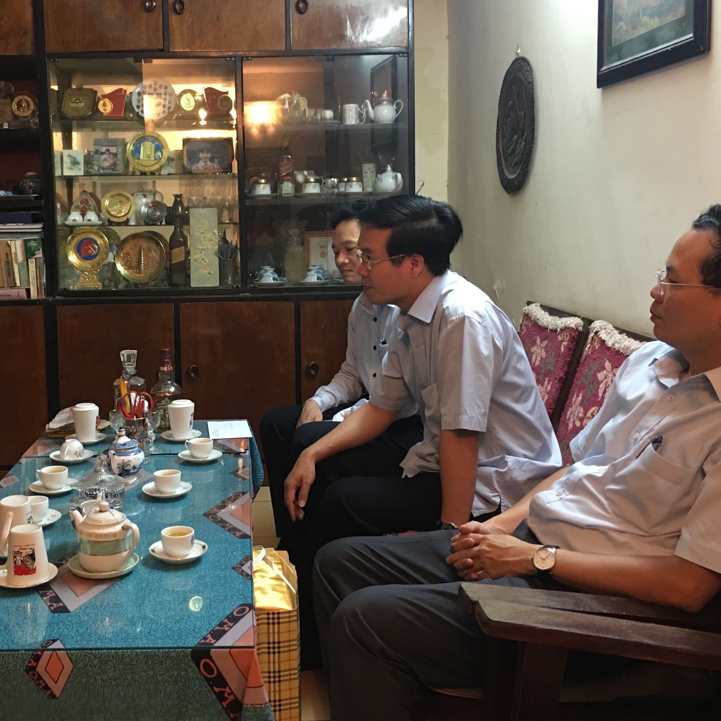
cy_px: 318
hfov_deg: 42.3
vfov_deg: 42.8
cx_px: 246
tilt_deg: -6.0
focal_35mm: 39
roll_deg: +0.9
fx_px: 919
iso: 100
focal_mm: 4.15
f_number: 2.2
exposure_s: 1/8
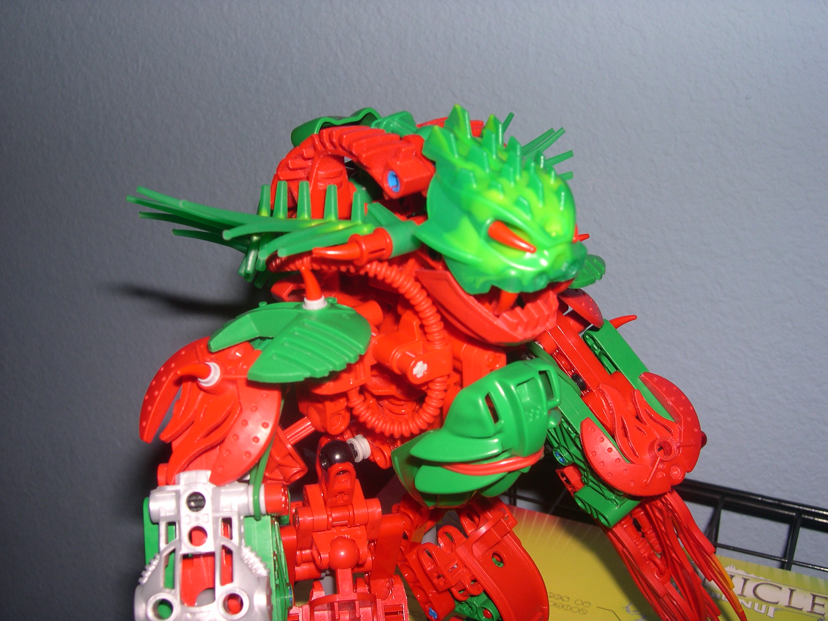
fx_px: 909
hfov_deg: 49.0
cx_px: 414
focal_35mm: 38
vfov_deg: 37.7
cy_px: 310
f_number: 7.6
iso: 100
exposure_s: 1/60
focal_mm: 8
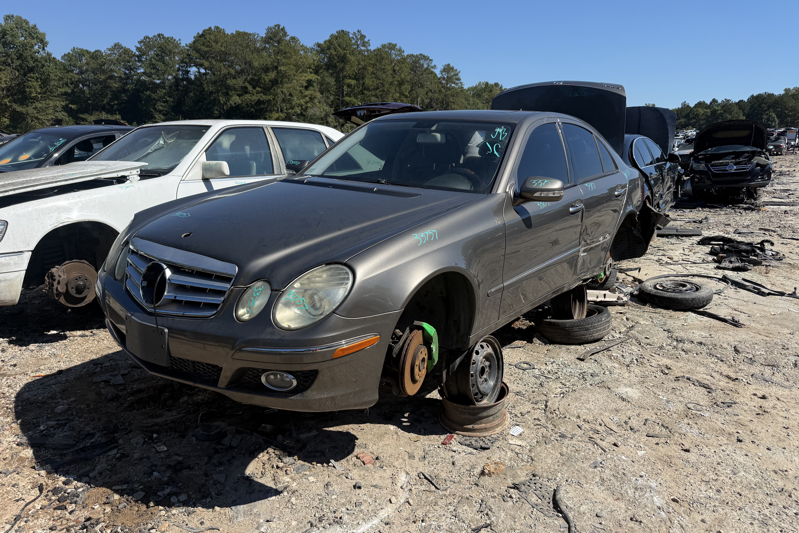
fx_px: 555
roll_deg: -1.1
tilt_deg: -12.5
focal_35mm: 25
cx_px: 400
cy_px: 278
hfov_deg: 71.5
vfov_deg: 51.3
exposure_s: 1/4975
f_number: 1.78
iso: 100
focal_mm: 6.76
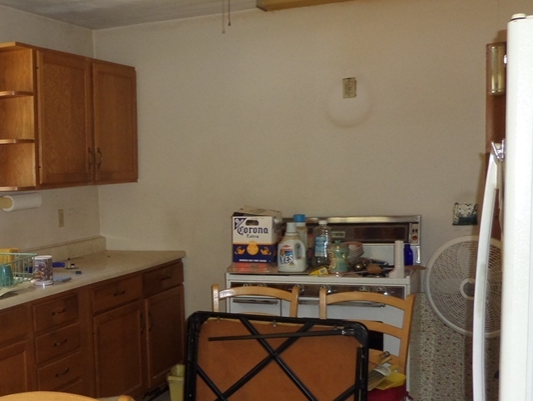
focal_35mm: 46
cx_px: 65
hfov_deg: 38.7
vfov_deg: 31.3
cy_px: 262
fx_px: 709
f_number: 3.2
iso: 200
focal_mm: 4
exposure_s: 1/30
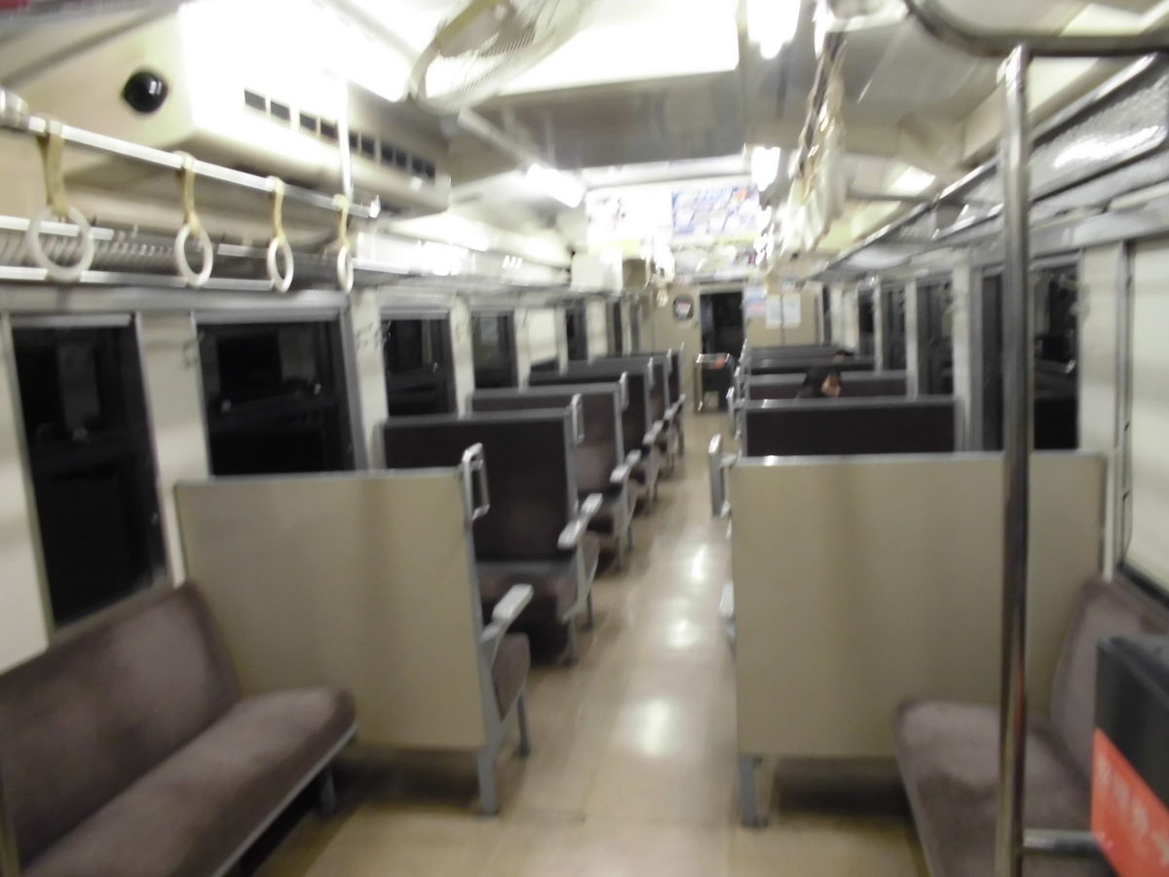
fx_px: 878
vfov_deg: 53.1
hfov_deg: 67.3
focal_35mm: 26
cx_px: 584
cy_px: 438
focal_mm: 4.6
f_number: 3.5
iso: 400
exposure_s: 1/13
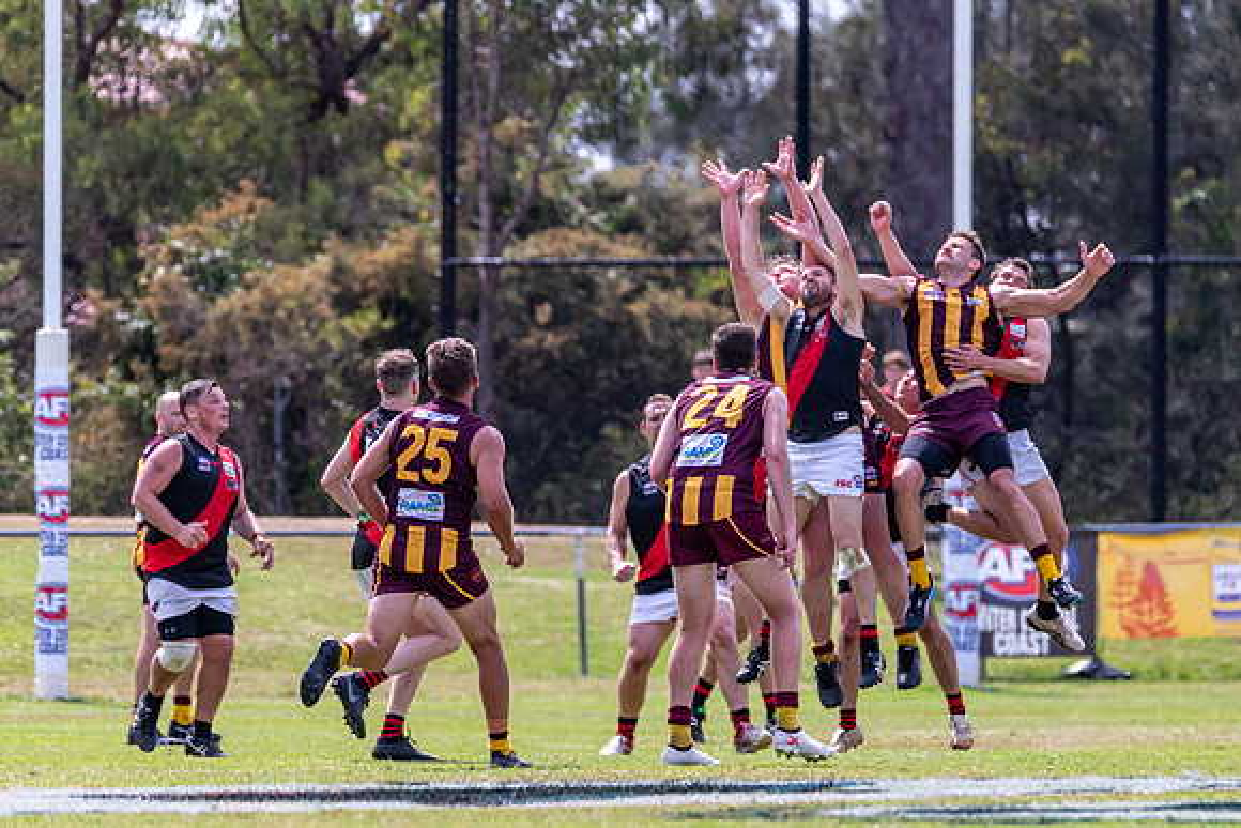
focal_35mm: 573
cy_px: 579
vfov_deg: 2.4
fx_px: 19771
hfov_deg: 3.6
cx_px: 866
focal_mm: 400
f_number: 6.3
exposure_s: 1/2000
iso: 800
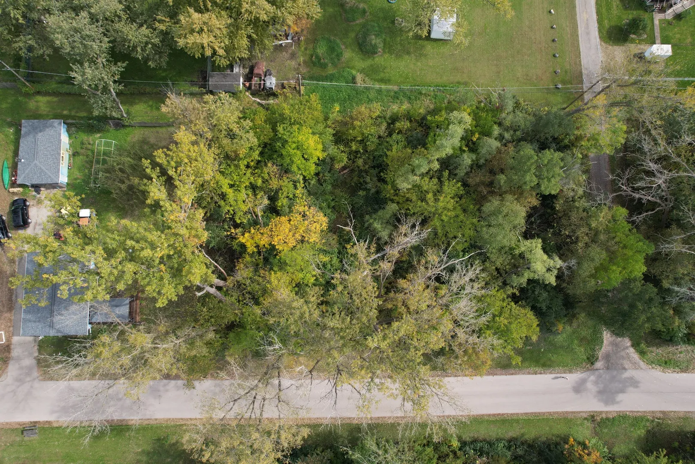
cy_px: 232
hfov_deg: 78.6
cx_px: 348
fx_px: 425
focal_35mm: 22
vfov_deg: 57.2
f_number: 2.8
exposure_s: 1/640
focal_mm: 8.38
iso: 100
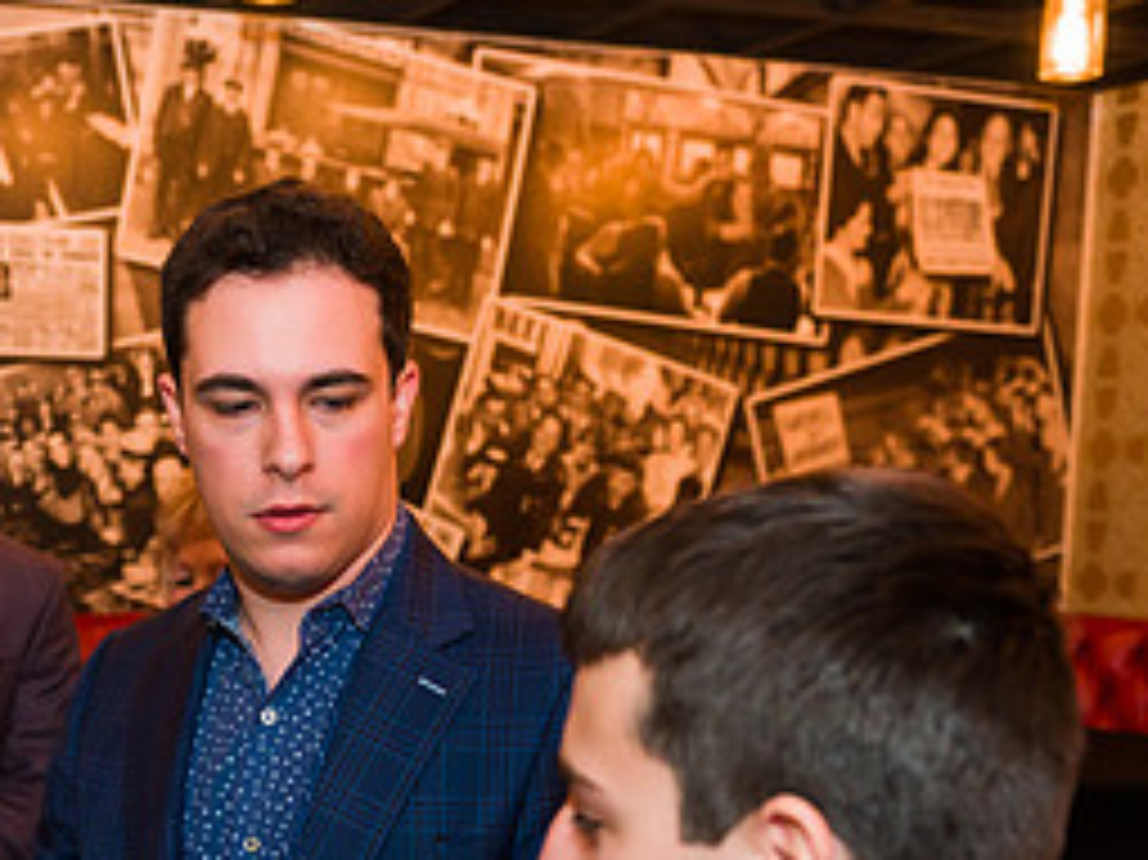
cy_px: 751
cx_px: 219
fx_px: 1923
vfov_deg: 24.6
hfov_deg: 32.3
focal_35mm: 58
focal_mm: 24
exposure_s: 1/200
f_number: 3.2
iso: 1250
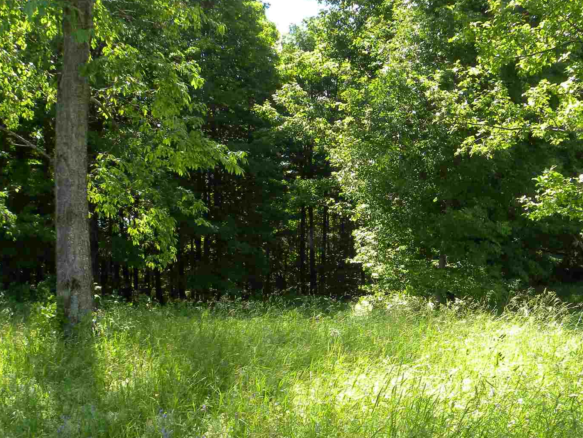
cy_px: 296
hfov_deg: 47.5
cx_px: 358
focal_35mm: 39
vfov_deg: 36.4
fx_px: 657
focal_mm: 4.6
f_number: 5.6
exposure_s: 1/60
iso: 64
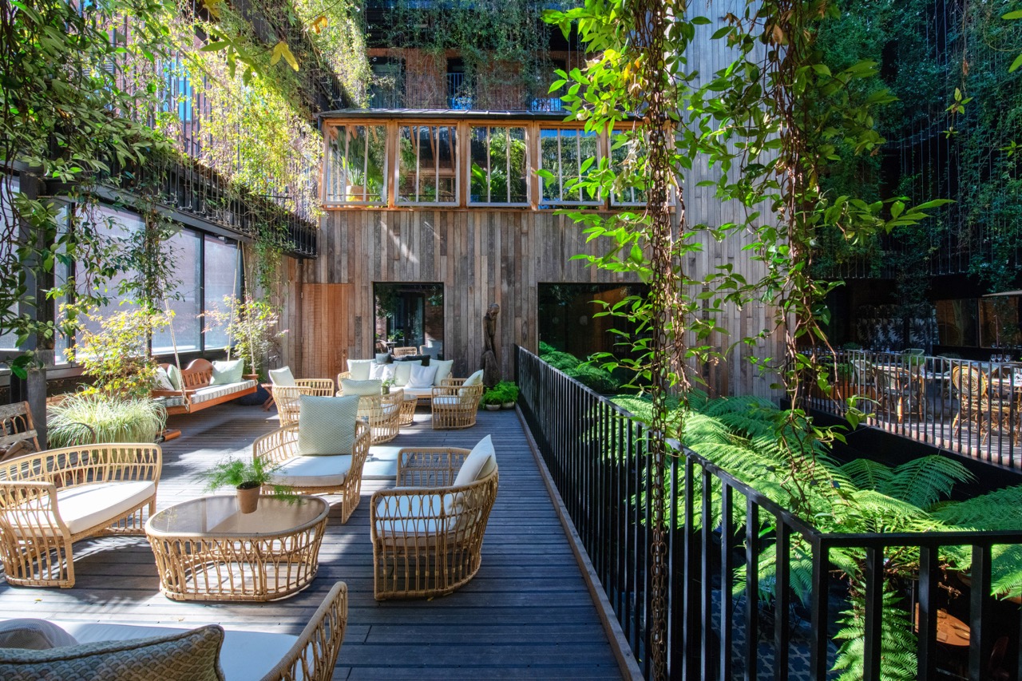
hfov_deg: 104.3
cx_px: 511
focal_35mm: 14
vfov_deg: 81.2
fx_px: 397
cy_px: 340
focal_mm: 14
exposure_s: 1/125
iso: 1600
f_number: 13
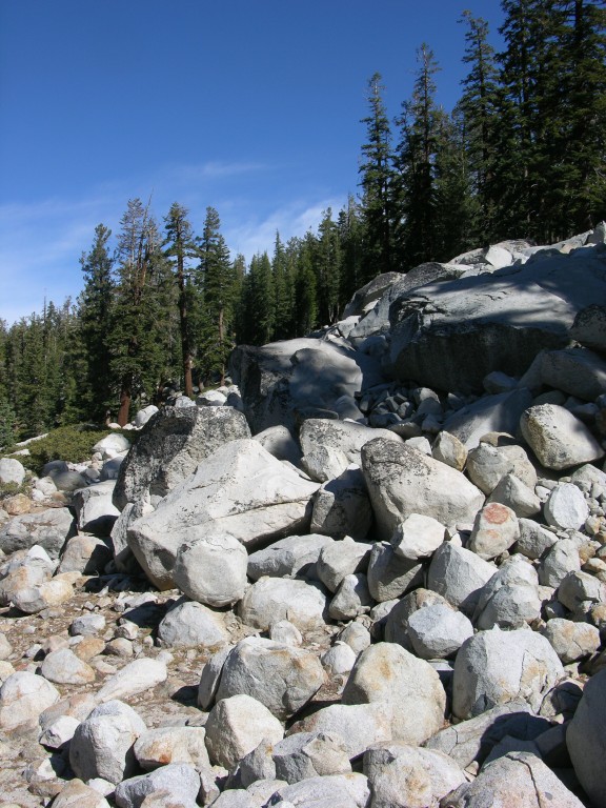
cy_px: 404
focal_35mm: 35
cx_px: 303
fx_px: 817
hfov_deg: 40.7
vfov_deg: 52.6
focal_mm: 8.9
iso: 50
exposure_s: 1/250
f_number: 6.3
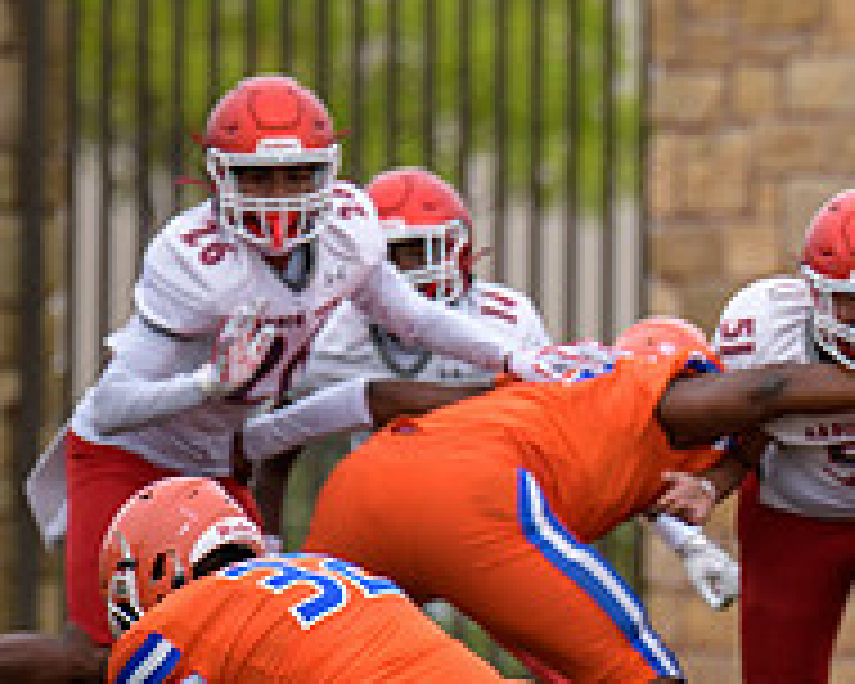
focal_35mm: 1140
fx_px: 28847
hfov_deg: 1.7
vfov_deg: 1.4
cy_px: 411
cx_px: 1356
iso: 160
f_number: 2.8
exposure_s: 1/1000
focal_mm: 300
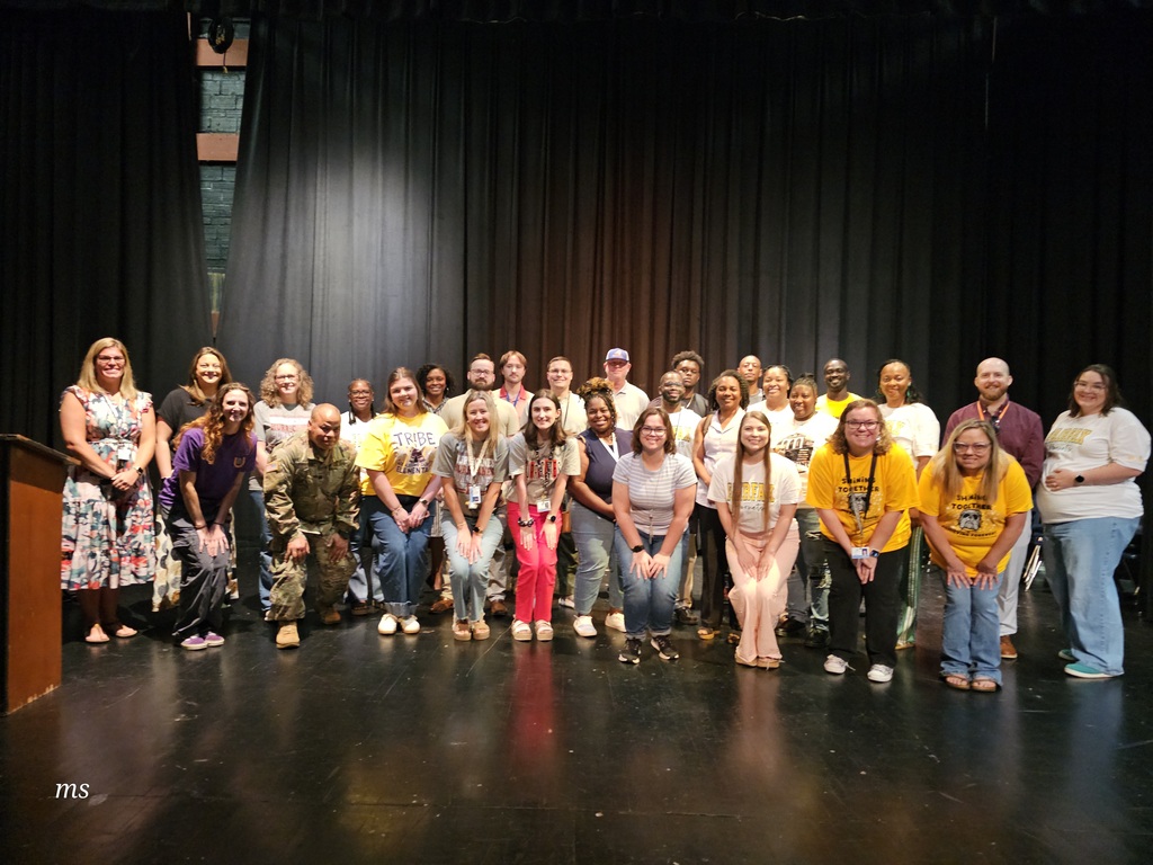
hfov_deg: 73.9
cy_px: 432
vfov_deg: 58.9
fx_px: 766
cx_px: 576
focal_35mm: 23
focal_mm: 6.3
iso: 500
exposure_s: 1/30
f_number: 1.7
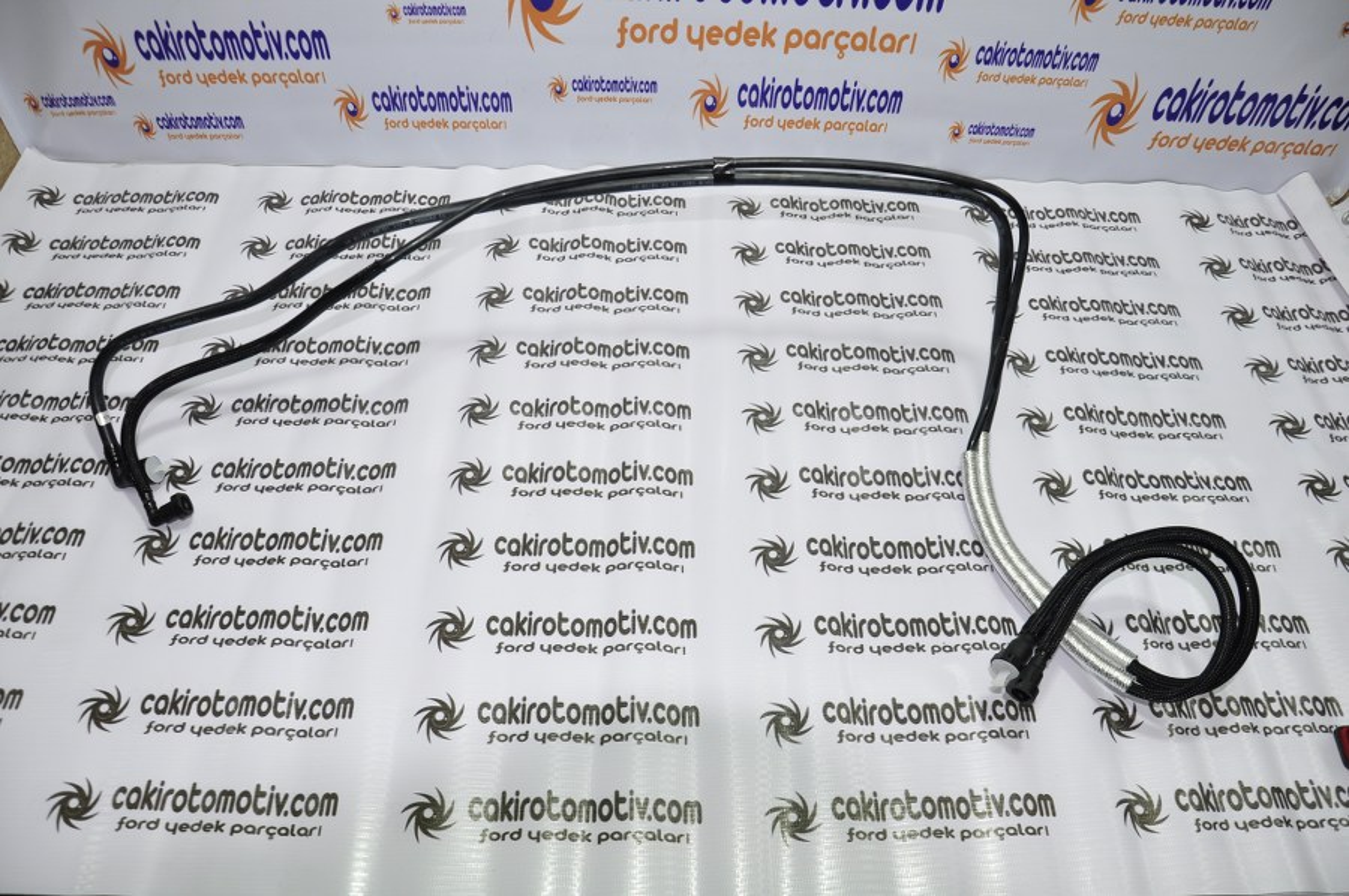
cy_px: 448
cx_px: 674
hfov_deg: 67.4
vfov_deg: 47.8
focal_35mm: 27
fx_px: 1011
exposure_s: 1/40
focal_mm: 18
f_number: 4.5
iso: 200
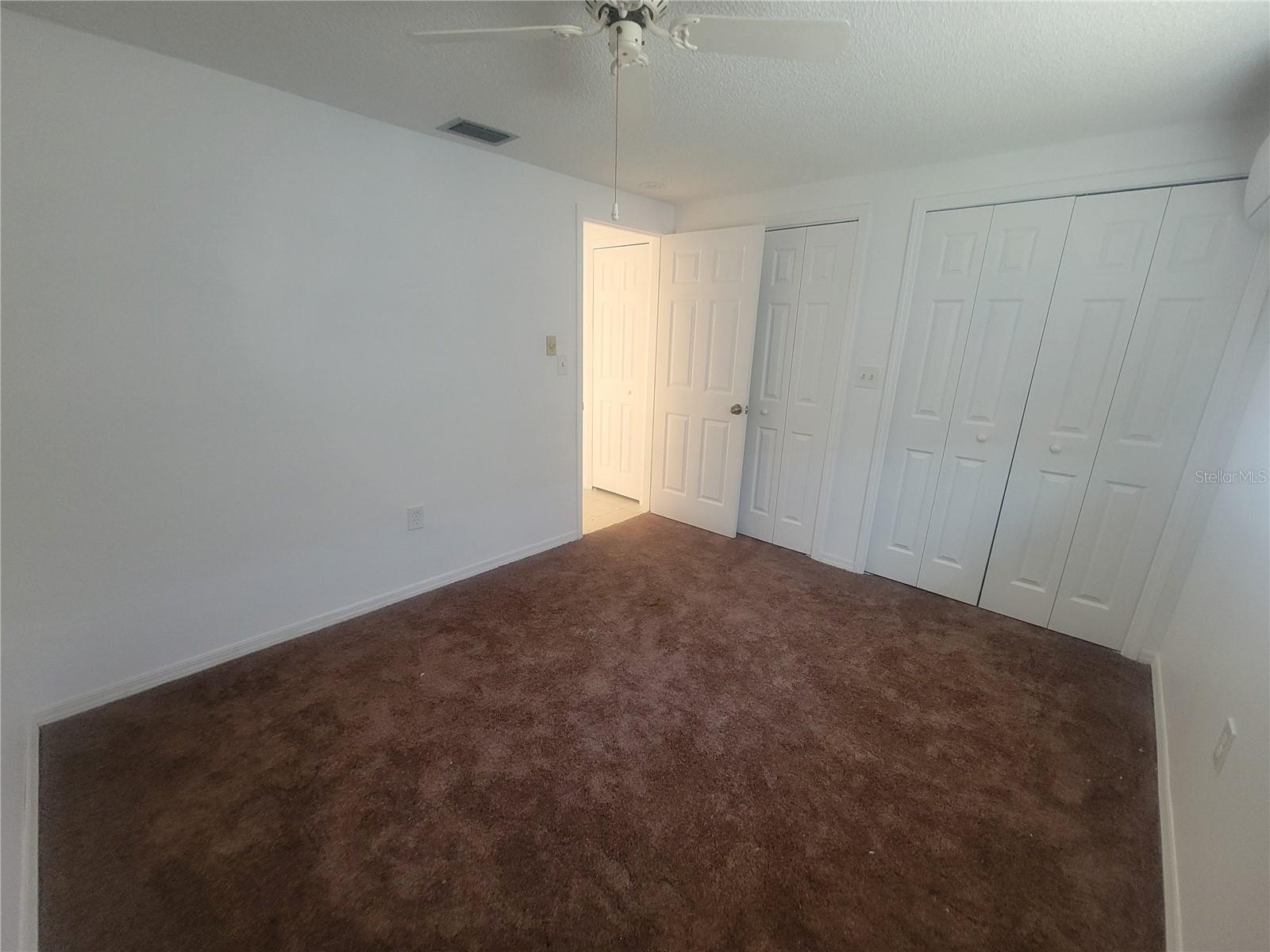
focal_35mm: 13
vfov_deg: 89.9
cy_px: 476
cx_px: 635
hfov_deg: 106.2
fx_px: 477
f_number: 2.2
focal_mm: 2.2
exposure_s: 1/60
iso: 400
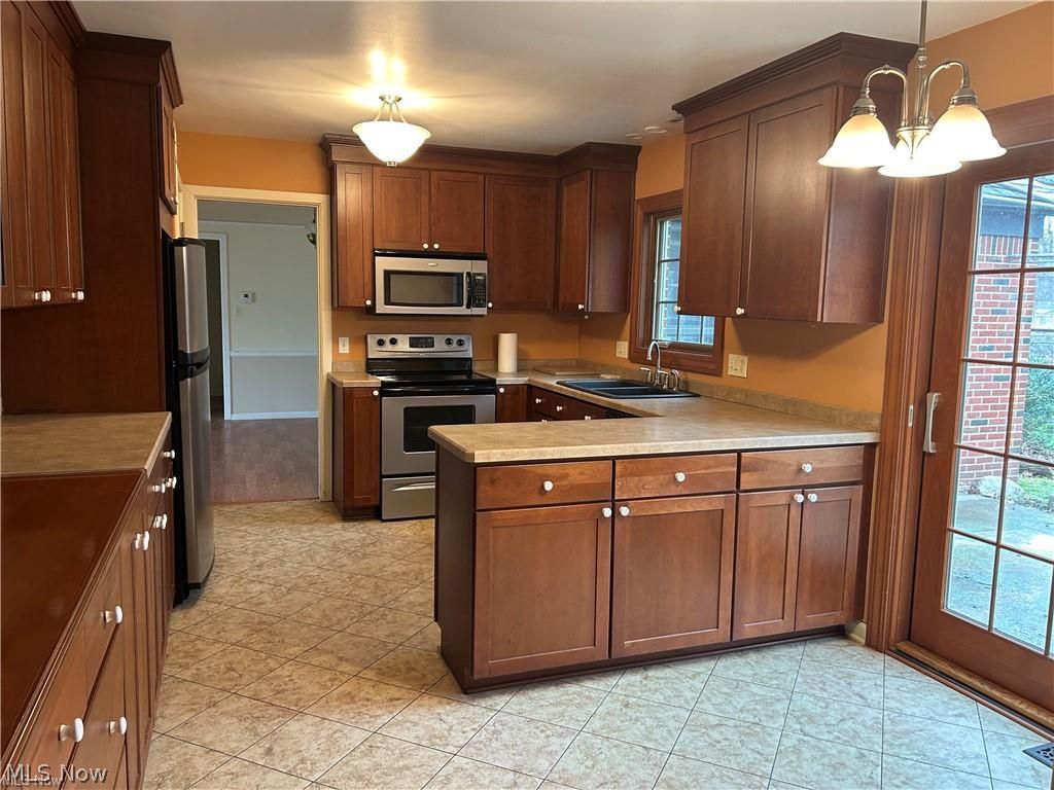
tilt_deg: -6.2
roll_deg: -0.9
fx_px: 792
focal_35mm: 26
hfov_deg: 67.3
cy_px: 395
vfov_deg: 53.1
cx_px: 527
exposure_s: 1/60
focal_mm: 5.7
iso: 200
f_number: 1.5
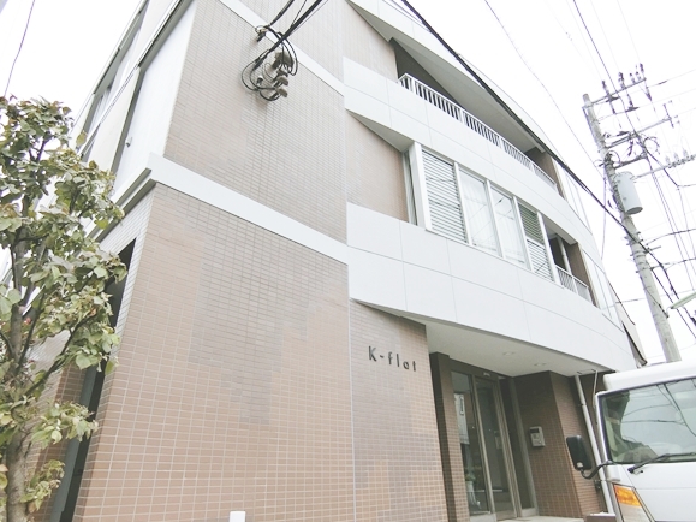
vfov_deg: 63.4
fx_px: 422
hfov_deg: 79.0
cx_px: 344
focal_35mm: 21
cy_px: 265
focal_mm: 4.06
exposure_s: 1/320
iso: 80
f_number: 2.7
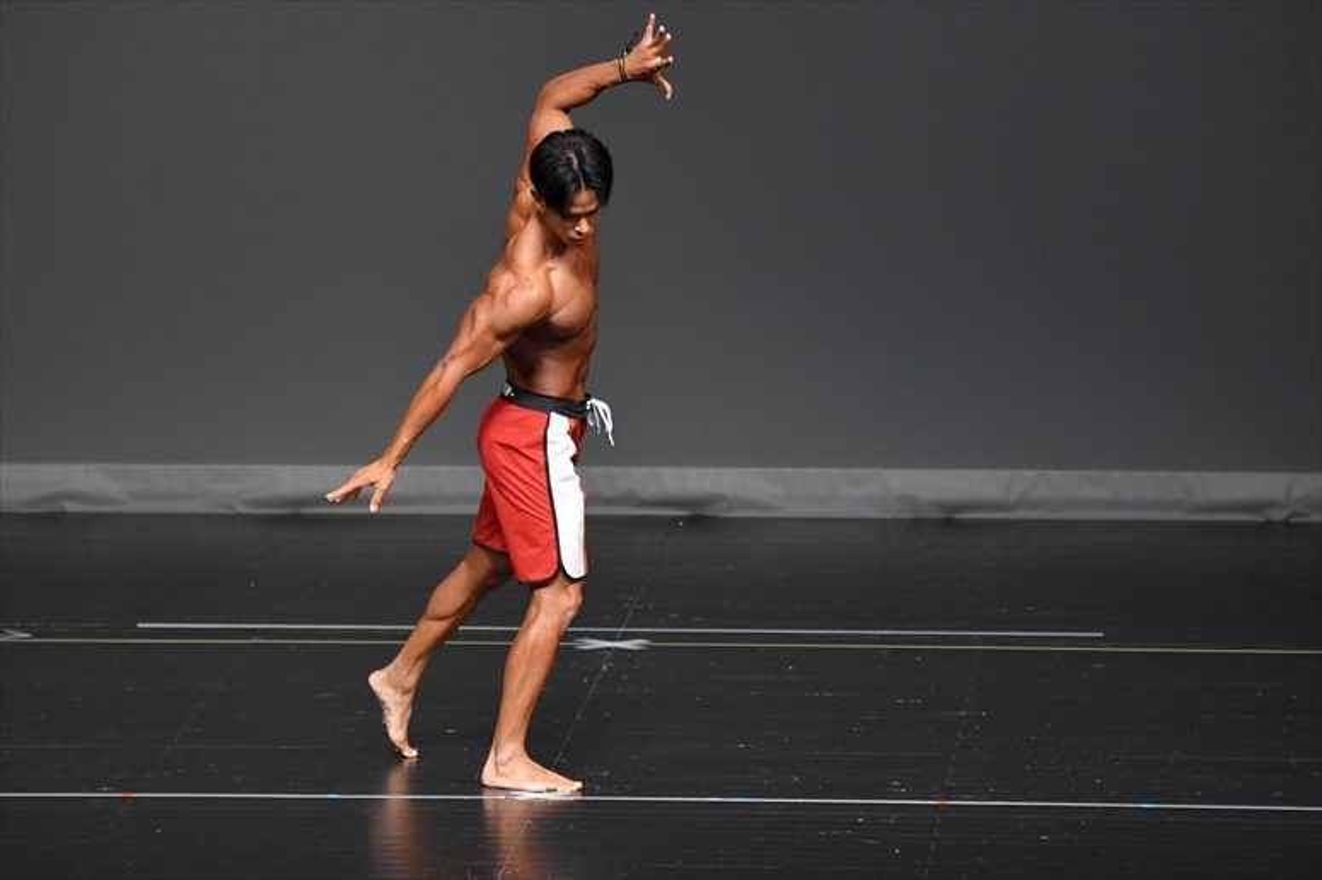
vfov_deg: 4.4
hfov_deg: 6.5
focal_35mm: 315
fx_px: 11562
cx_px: 661
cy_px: 440
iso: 2500
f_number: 5.6
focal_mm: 210
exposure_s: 1/400
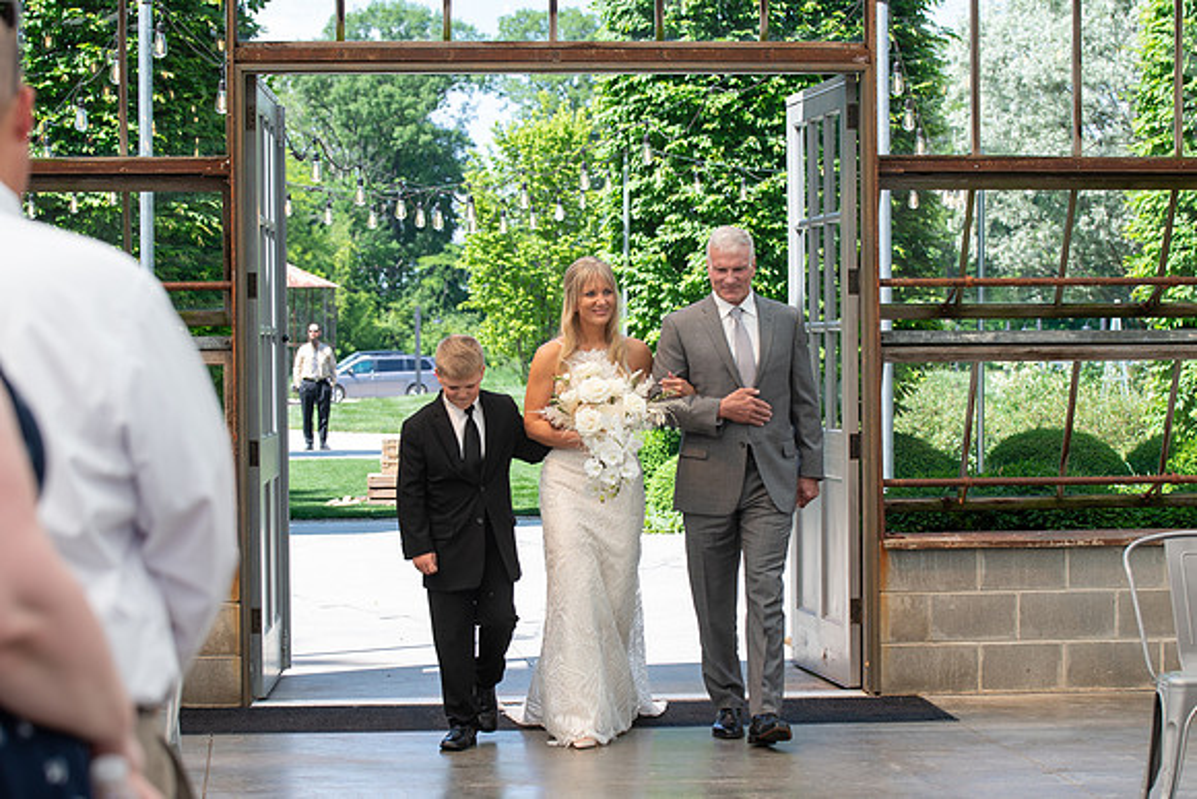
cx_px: 604
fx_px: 3221
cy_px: 461
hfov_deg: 21.1
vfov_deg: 14.1
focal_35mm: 97
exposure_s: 1/250
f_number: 5
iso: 160
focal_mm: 70
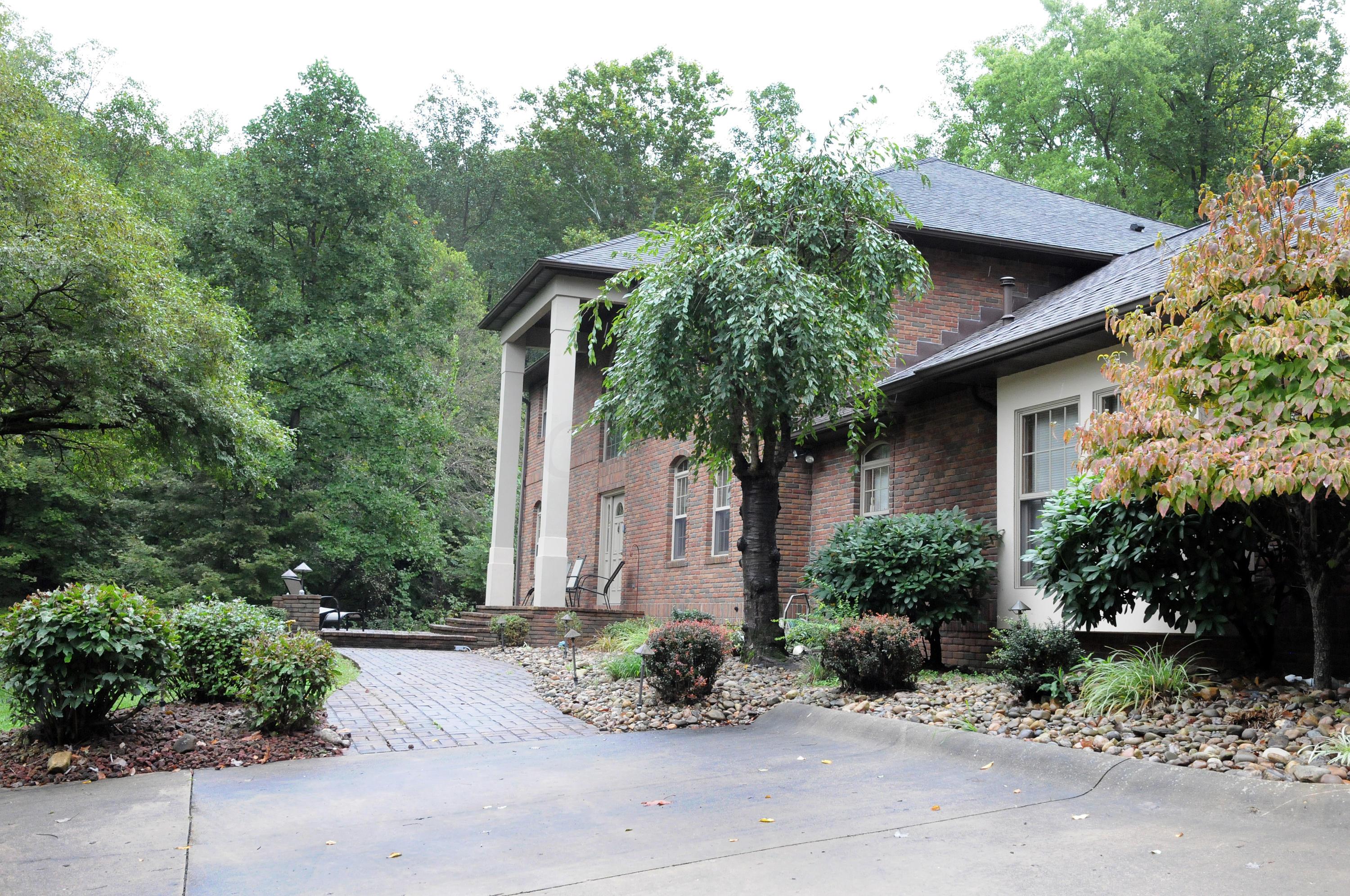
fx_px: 1348
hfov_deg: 53.2
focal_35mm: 36
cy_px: 448
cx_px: 675
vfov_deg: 36.8
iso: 1600
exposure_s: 1/200
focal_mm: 24
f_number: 7.1
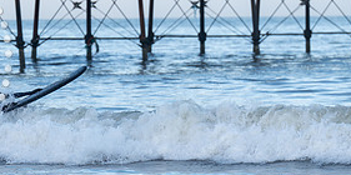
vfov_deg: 2.5
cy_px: 113
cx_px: 89
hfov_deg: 5.0
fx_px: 4024
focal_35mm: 444
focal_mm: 200
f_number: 4
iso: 160
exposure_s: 1/1000
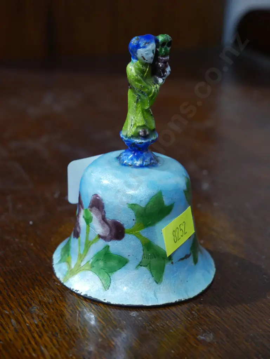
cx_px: 135
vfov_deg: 29.4
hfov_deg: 22.3
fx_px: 686
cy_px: 180
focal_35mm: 66
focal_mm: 33
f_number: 5.4
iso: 1250
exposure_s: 1/80
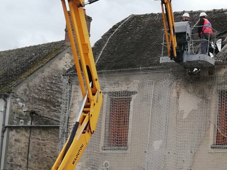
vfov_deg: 15.3
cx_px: 213
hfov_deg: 20.0
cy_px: 129
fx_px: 630
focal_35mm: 96
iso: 50
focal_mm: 3.81
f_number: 2.2
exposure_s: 1/244
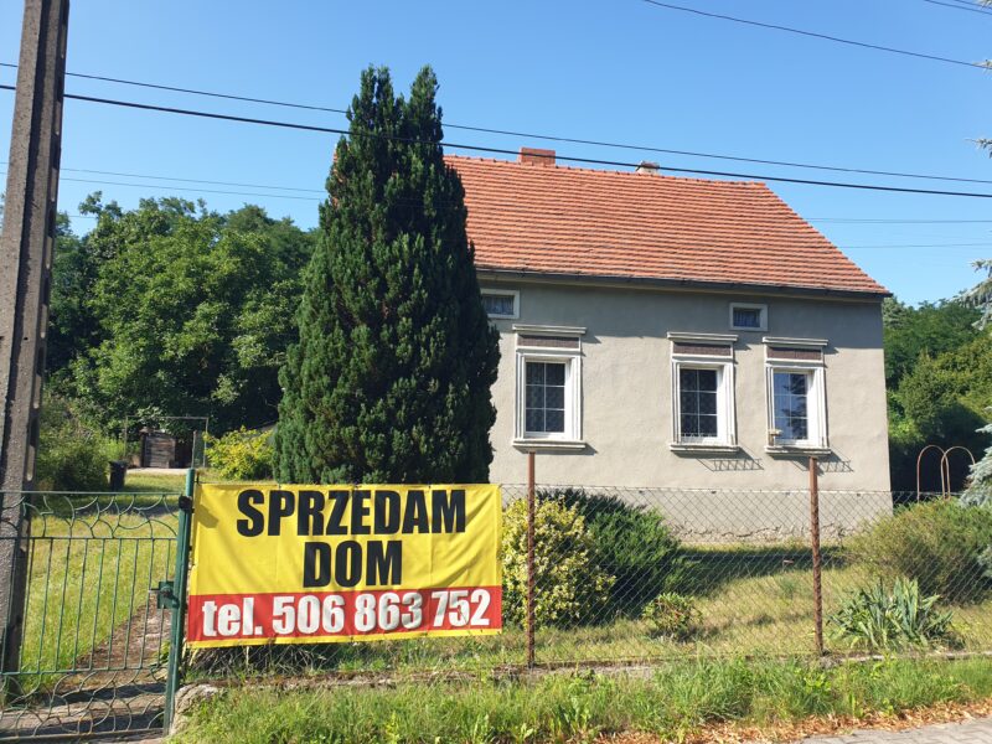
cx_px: 496
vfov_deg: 53.1
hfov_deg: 67.3
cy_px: 372
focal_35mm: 26
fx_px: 745
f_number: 2.4
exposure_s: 1/580
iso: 50
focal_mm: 4.3
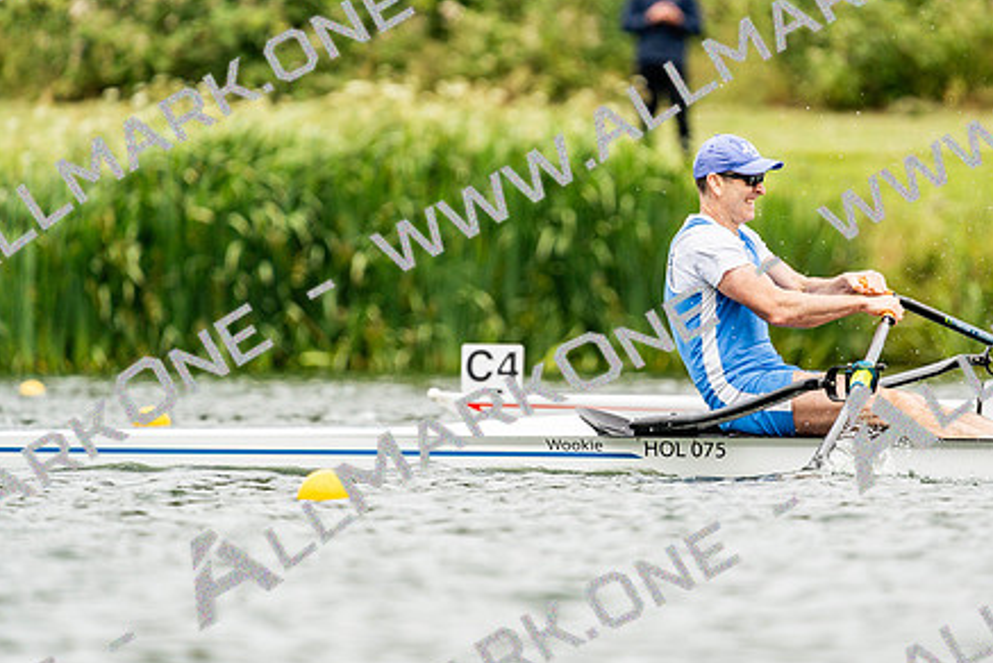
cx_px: 652
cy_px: 278
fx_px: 21970
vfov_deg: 1.7
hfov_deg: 2.6
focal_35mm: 796
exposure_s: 1/2000
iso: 640
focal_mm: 600
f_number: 6.3
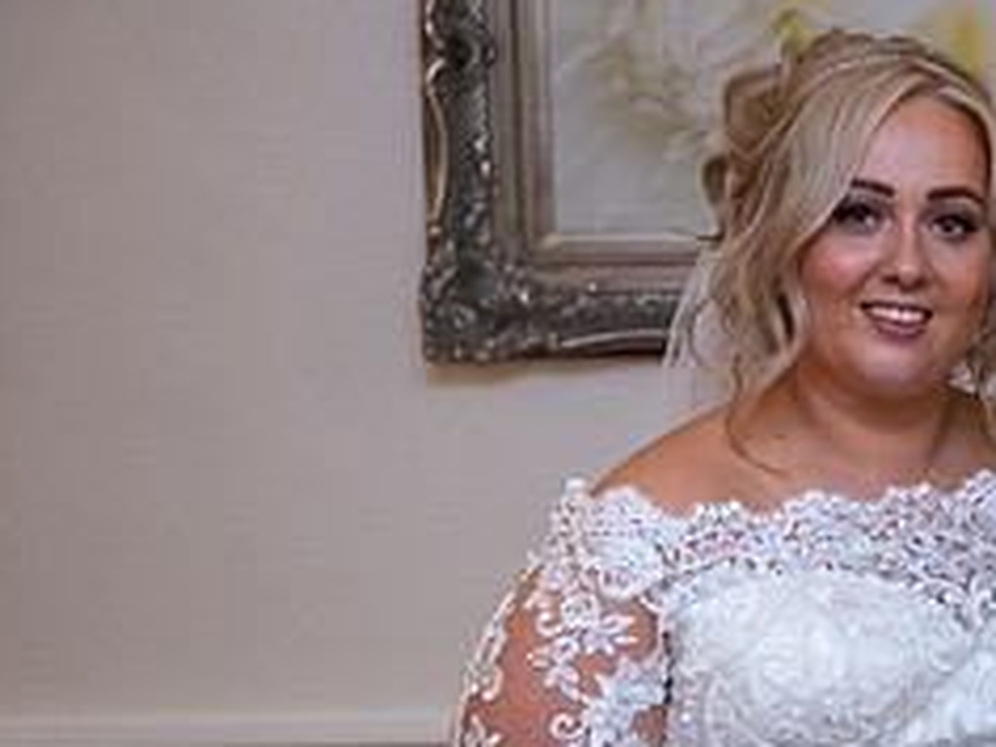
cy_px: 576
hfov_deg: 14.6
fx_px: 3769
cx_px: 1177
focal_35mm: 131
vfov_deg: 11.3
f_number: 3.5
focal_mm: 55
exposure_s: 1/160
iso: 1000
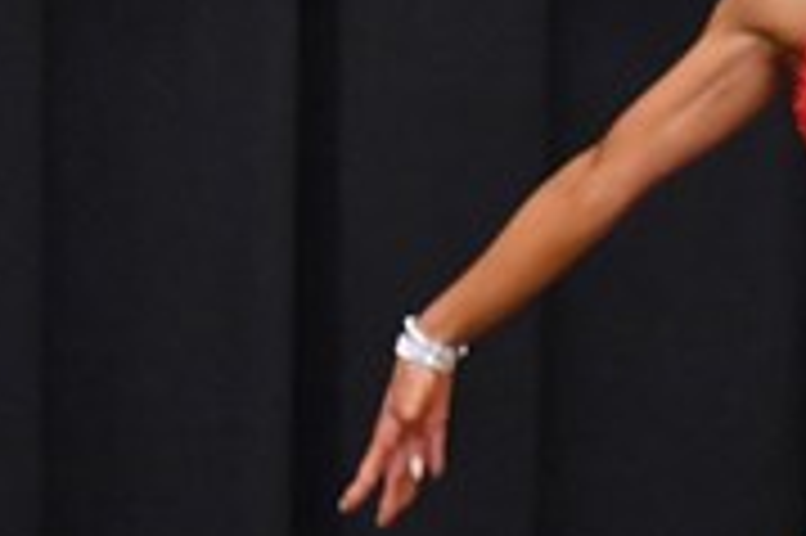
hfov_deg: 2.0
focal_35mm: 1037
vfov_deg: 1.3
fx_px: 23196
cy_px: 392
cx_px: 1204
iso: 8000
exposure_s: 1/400
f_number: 5.6
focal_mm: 160
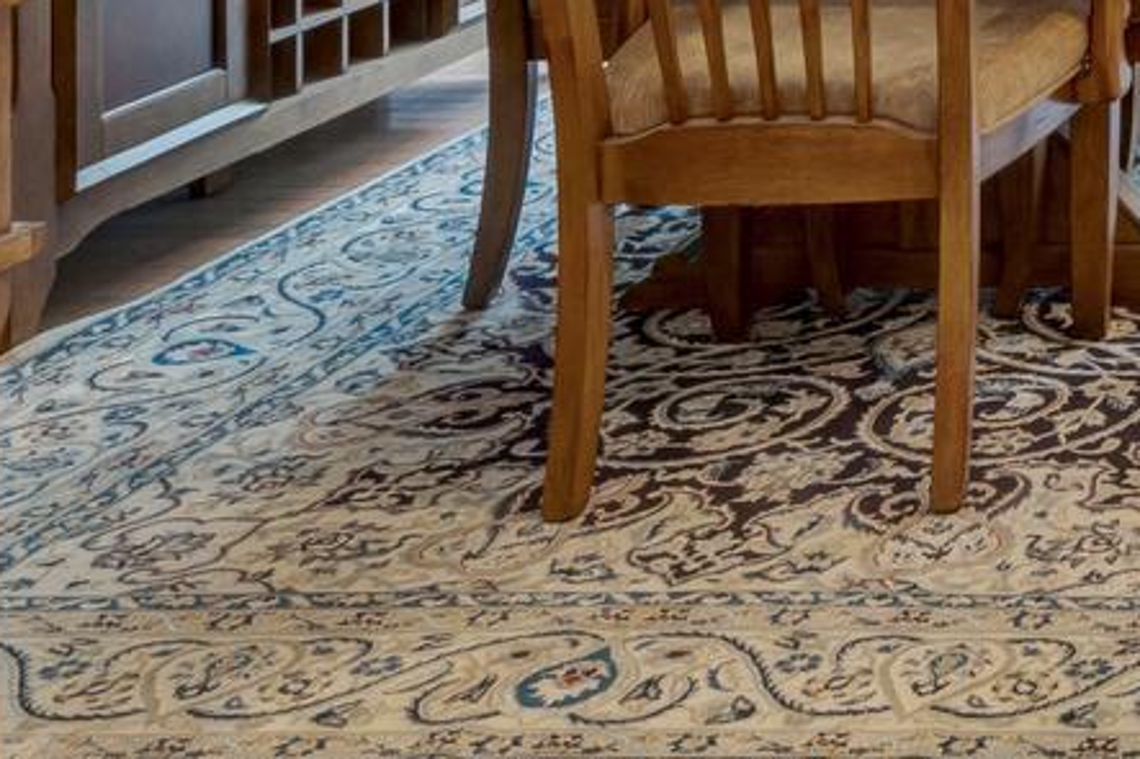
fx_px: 2342
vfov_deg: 16.0
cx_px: 1962
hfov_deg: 20.6
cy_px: -554
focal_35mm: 74
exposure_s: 1/40
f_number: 8
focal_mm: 16
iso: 1250
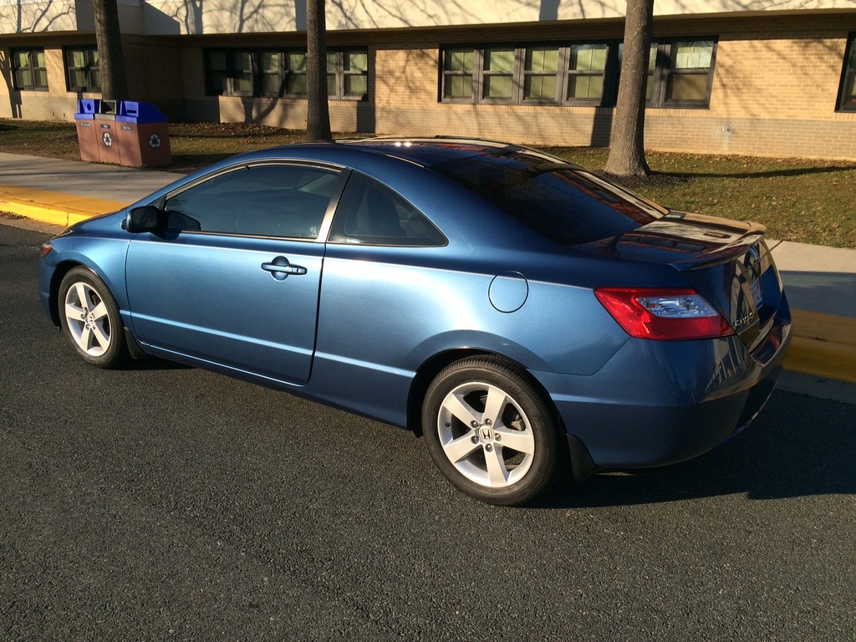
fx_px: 717
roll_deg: -0.6
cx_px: 428
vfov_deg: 48.2
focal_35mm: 29
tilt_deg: -18.7
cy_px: 321
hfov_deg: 61.7
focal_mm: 4.15
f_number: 2.2
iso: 32
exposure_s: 1/1580
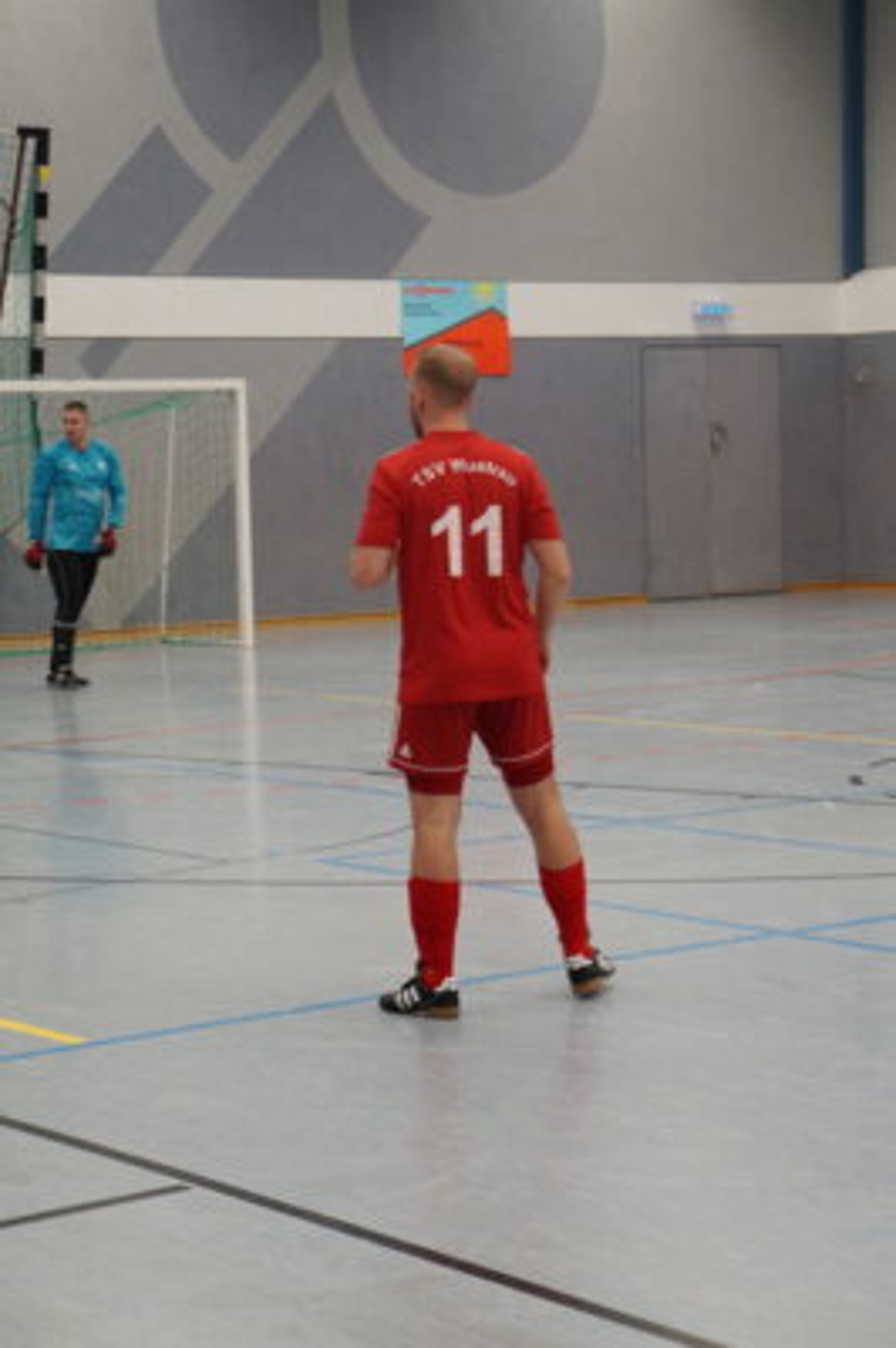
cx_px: 448
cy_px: 674
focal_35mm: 82
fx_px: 3085
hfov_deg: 16.5
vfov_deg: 24.6
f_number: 5.6
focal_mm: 55
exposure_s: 1/100
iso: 1600
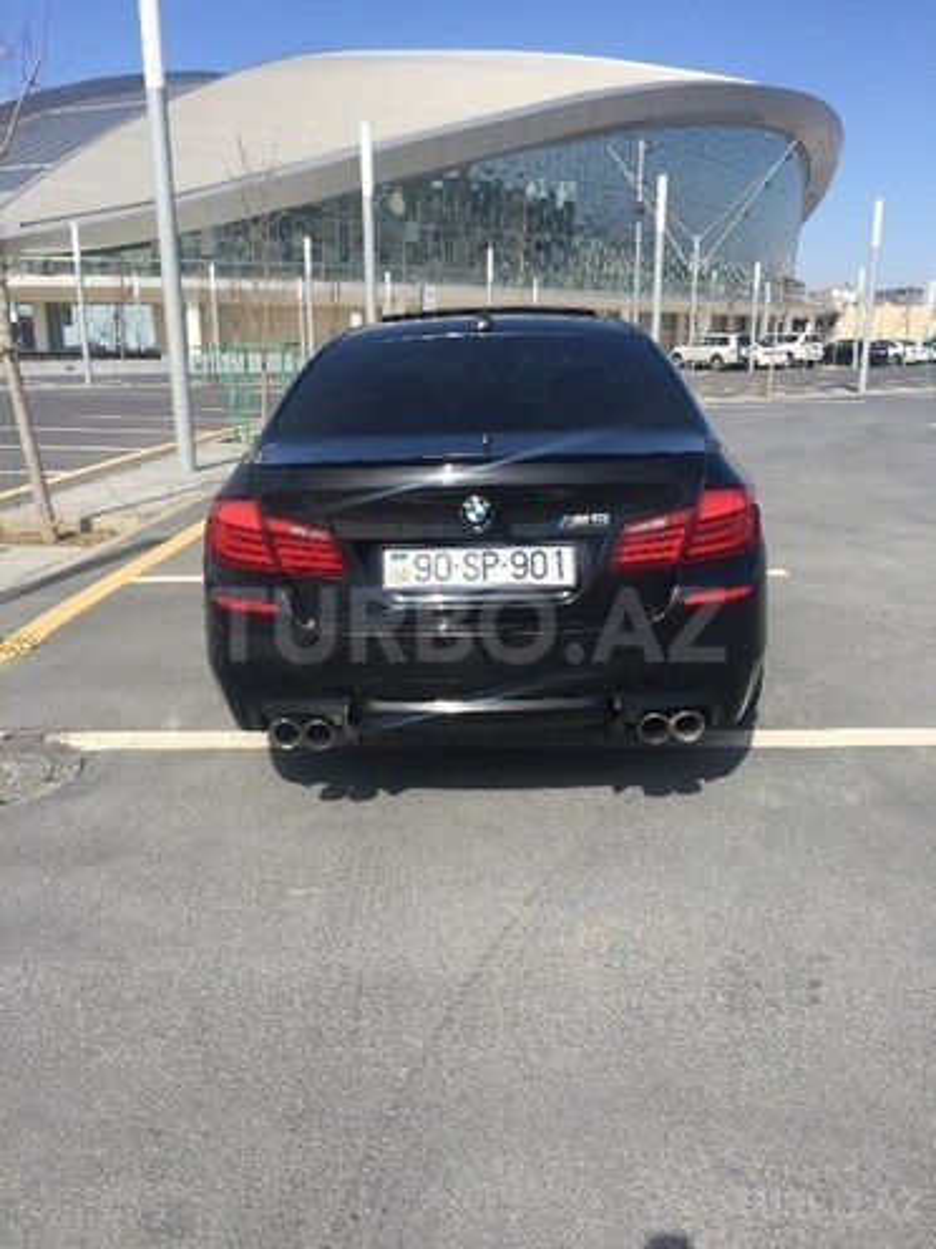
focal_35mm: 29
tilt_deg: -12.0
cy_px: 624
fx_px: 1046
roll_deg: +0.7
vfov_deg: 61.7
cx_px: 468
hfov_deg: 48.2
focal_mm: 4.15
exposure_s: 1/2198
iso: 32
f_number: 2.2
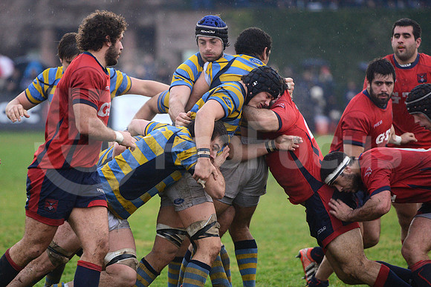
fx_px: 2395
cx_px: 216
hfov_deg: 10.3
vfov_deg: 6.9
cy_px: 144
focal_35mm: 200
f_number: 2.8
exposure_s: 1/500
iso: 2000
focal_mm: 200
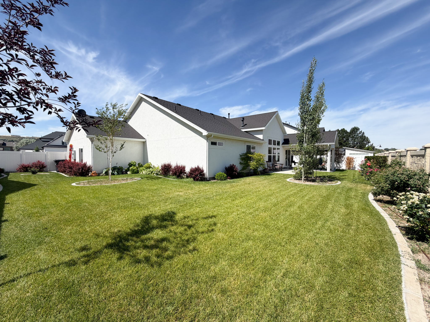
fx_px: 174
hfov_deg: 102.1
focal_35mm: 14
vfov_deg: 85.7
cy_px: 161
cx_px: 215
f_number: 2.2
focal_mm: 2.22
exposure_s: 1/950
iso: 25
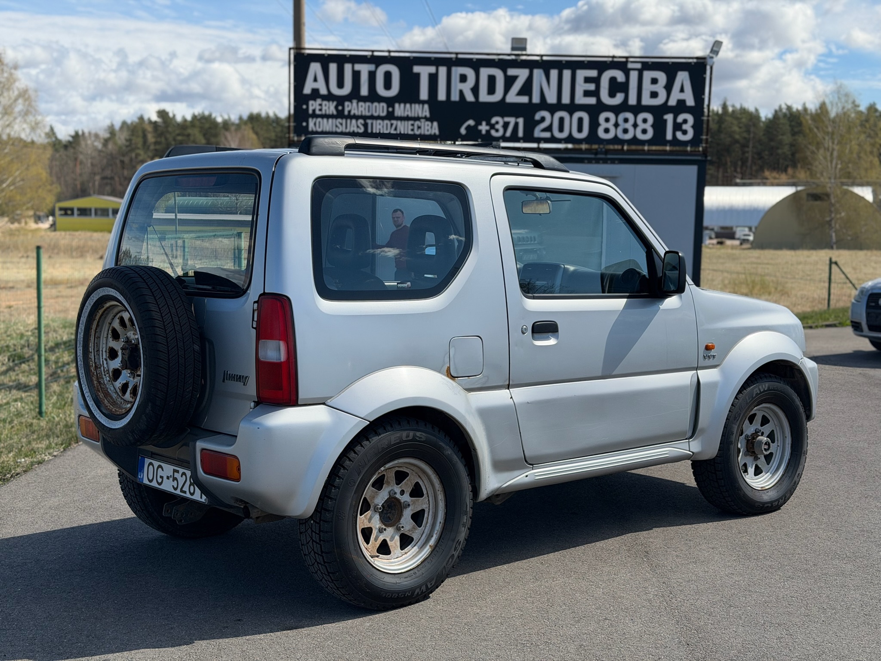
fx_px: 1222
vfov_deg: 30.3
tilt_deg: -4.9
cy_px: 330
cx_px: 440
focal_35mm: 48
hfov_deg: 39.7
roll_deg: +0.0
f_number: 1.78
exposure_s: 1/5208
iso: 80
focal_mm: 6.76
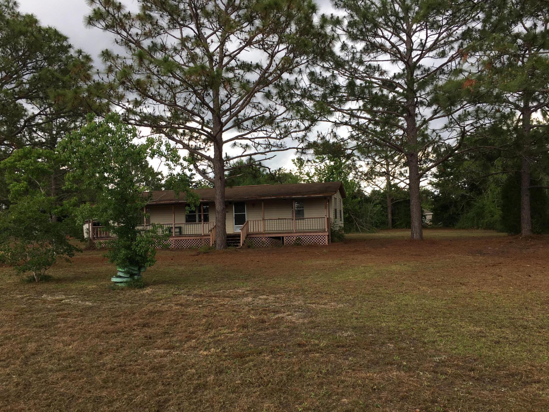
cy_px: 206
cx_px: 274
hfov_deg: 61.7
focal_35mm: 29
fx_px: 460
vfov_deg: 48.2
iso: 25
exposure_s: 1/400
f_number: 2.2
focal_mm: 4.15
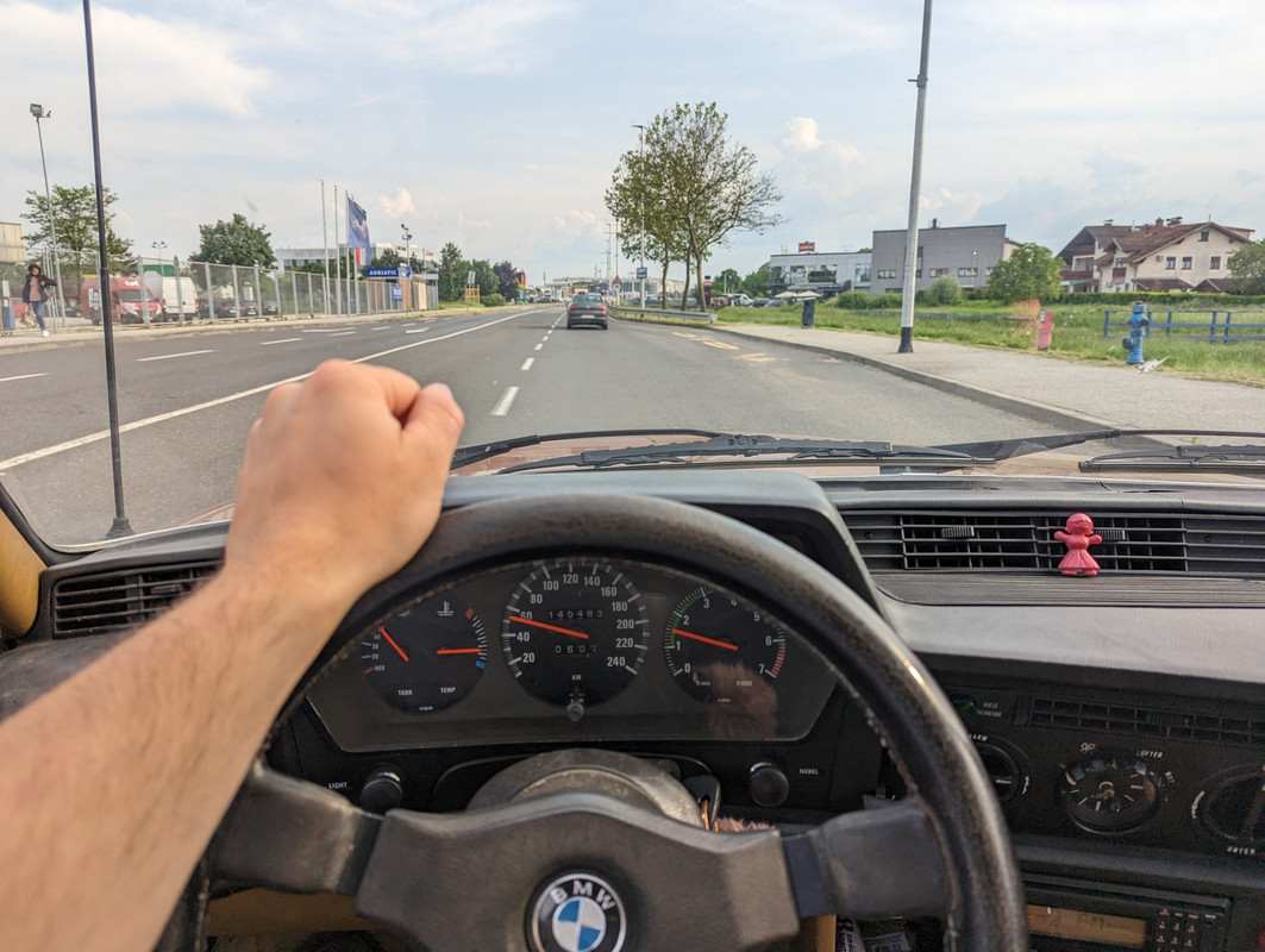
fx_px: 878
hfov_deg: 71.5
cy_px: 476
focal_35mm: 24
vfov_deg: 56.9
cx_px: 632
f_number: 1.85
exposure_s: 1/639
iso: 44
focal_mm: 6.81
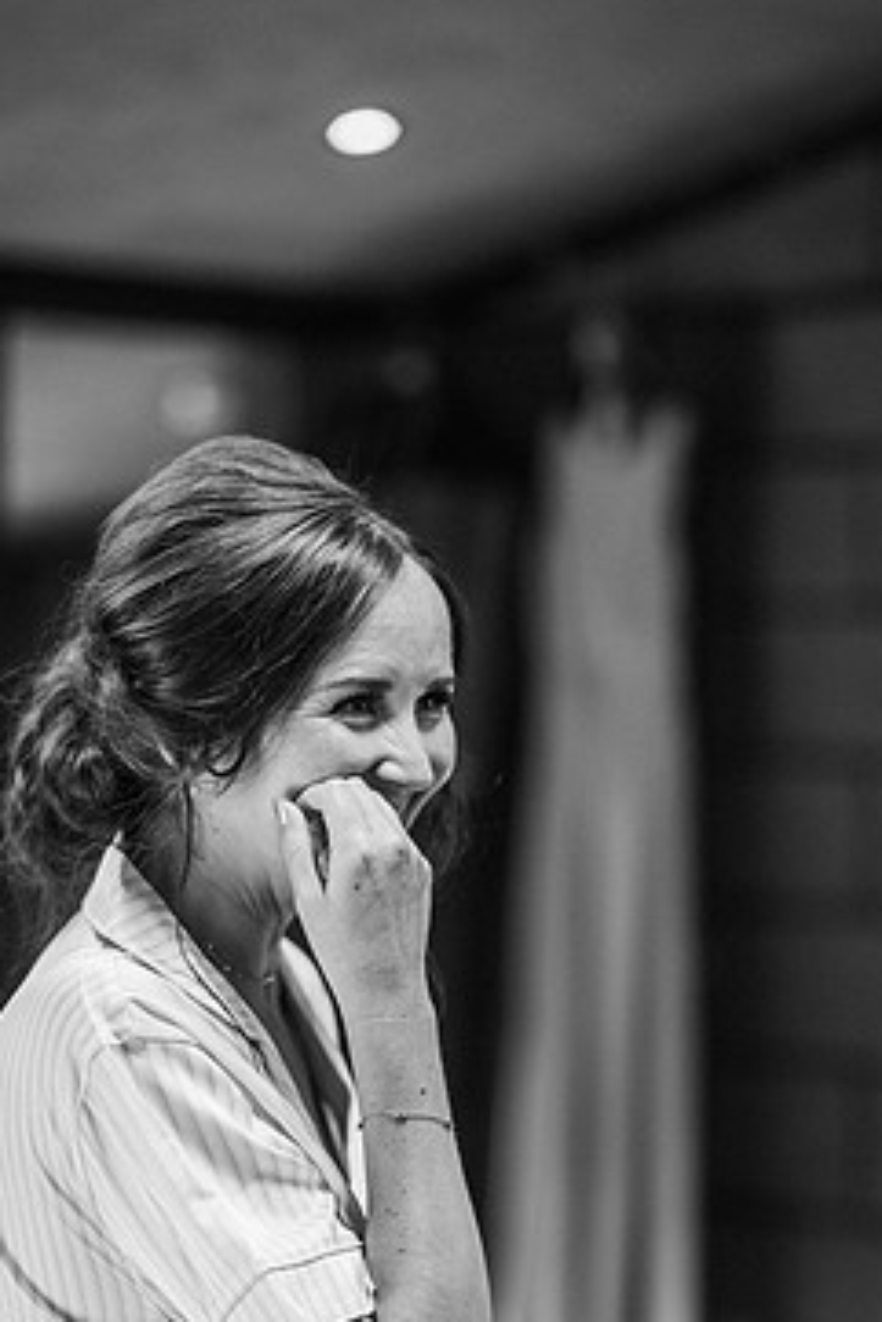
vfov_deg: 19.2
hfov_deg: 12.9
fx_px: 3891
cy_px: 798
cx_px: 403
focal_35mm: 106
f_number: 1.8
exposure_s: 1/200
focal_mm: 85
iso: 200
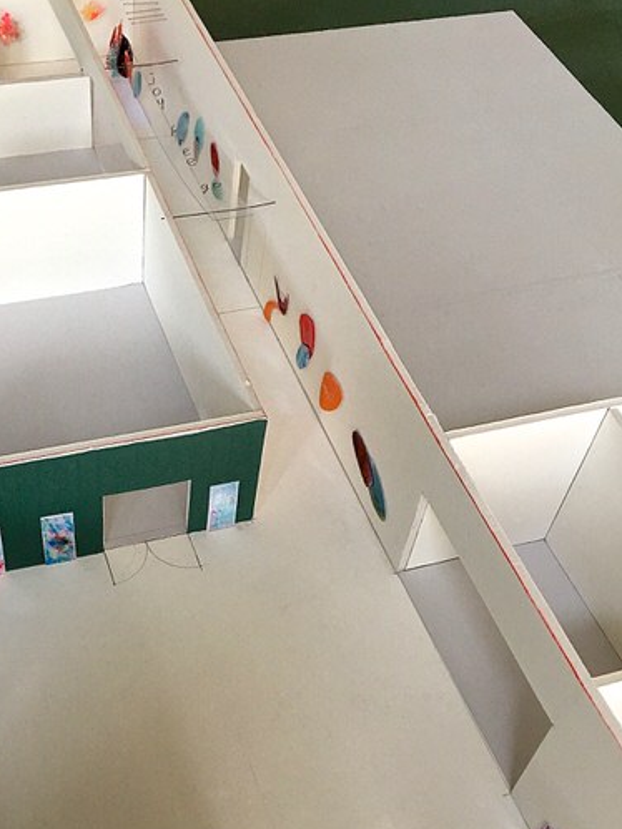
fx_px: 1103
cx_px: 213
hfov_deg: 31.3
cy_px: 548
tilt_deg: -53.6
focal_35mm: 46
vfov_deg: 40.8
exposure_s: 1/15
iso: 50
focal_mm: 4.15
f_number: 2.2
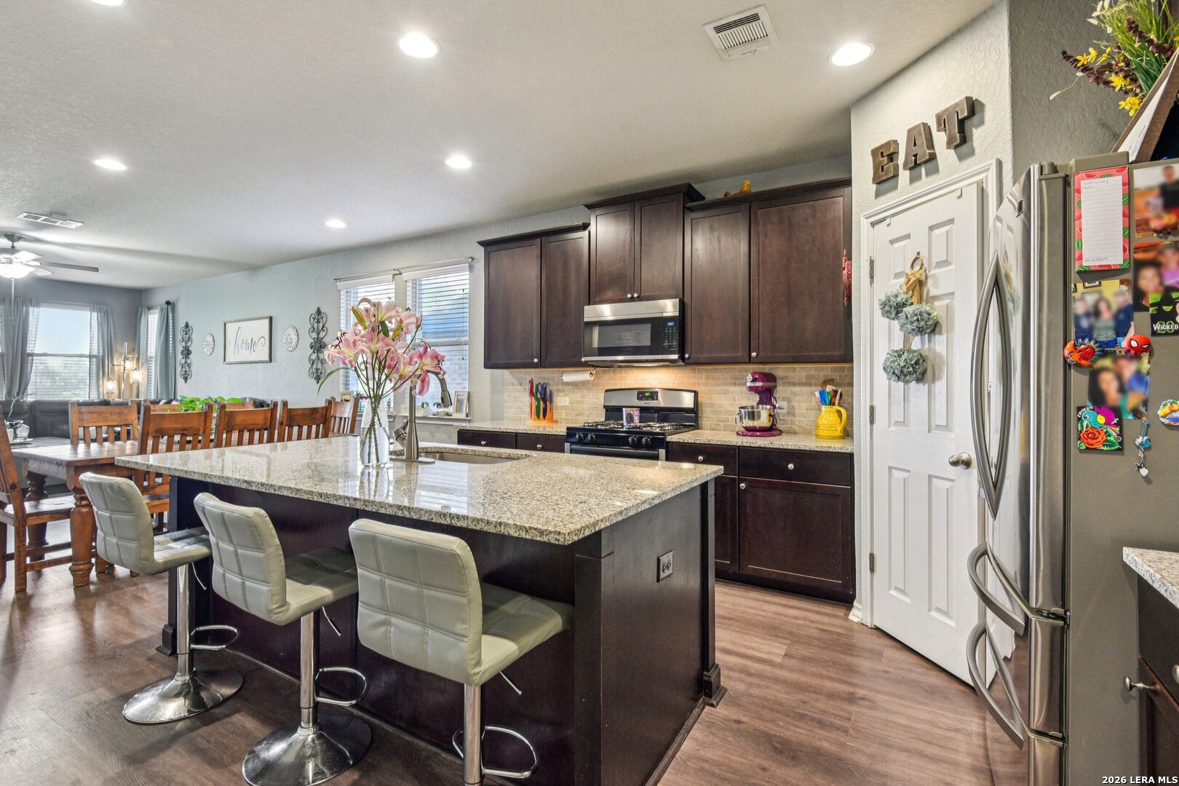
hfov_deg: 96.7
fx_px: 524
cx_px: 590
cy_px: 393
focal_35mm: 16
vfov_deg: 73.7
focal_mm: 16
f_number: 8
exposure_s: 1/15
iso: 3600
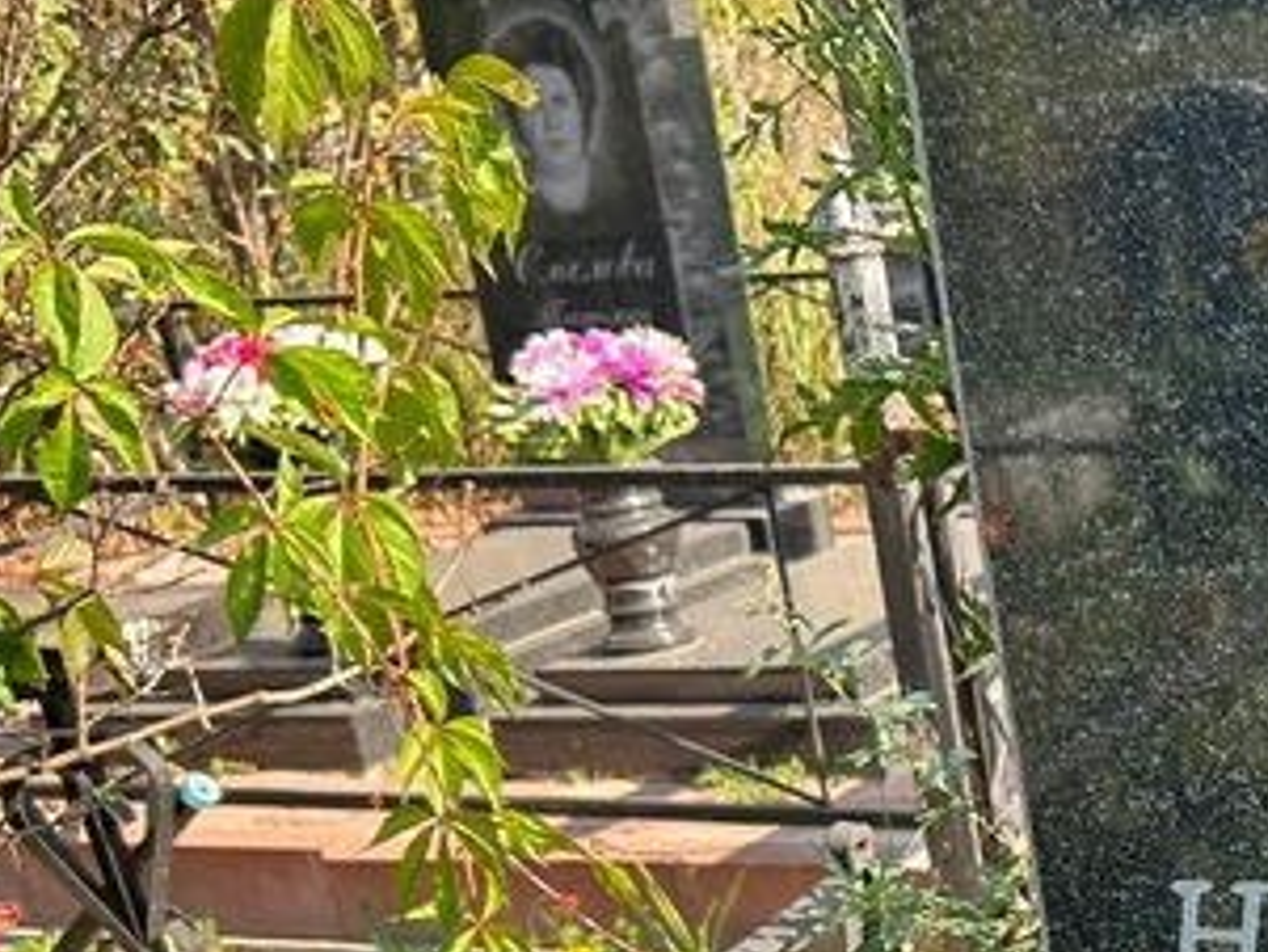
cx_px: 1453
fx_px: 2529
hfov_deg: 25.7
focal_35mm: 69
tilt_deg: -16.9
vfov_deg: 20.6
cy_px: 956
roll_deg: +1.9
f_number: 1.5
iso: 50
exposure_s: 1/696
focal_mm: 5.7
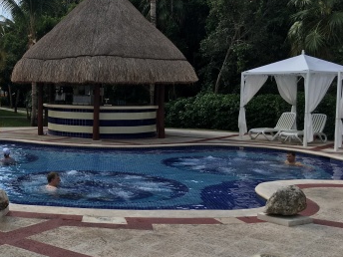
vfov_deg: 27.0
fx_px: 535
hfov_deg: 33.5
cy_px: 128
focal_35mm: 54
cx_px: 30
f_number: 2.2
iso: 25
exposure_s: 1/1538
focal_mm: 4.15
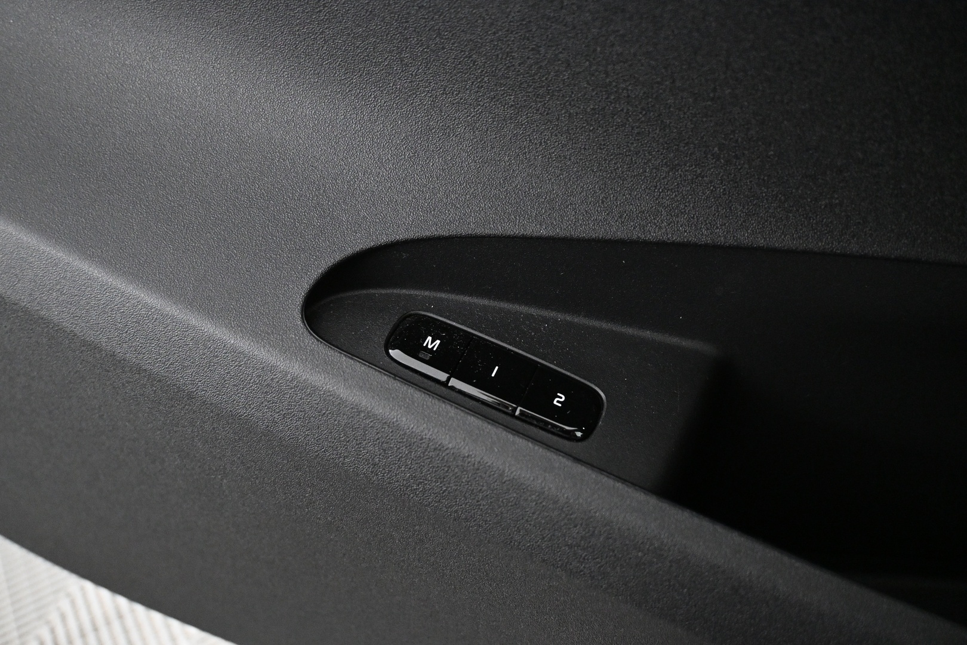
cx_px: 484
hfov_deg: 61.9
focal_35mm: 30
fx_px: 806
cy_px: 322
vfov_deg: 43.6
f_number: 3.8
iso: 4000
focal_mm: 20
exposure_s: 1/30
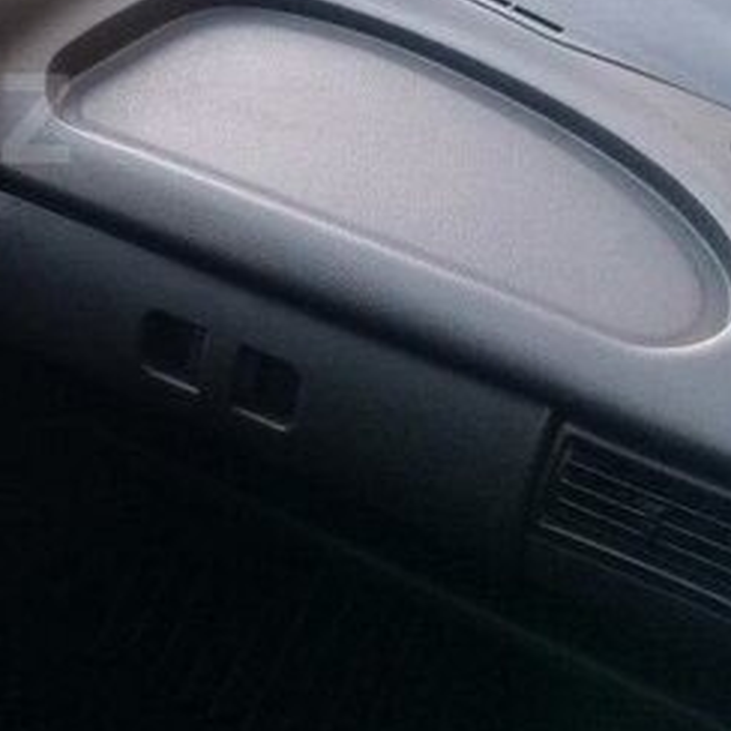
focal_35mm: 74
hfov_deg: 21.1
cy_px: 118
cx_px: -237
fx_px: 1768
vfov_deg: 22.9
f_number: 2.2
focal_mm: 3.3
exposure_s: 1/33
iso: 125
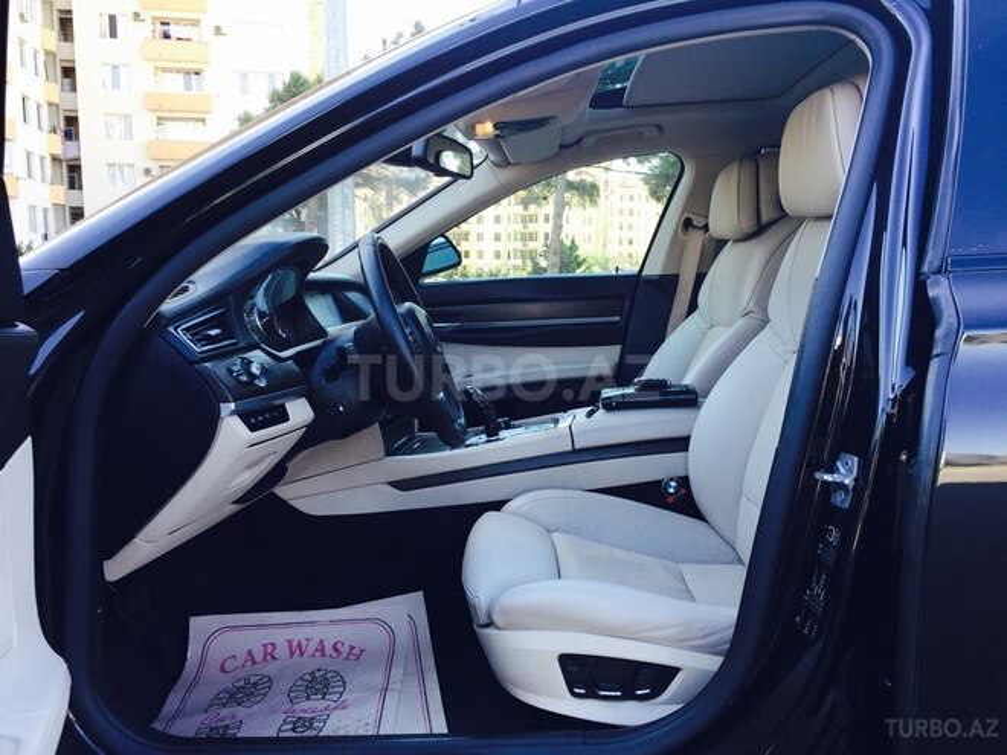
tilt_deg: -7.2
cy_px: 378
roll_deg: -0.5
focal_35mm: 29
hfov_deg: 61.7
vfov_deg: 48.2
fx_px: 844
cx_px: 504
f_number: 2.2
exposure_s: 1/122
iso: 32
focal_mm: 4.15
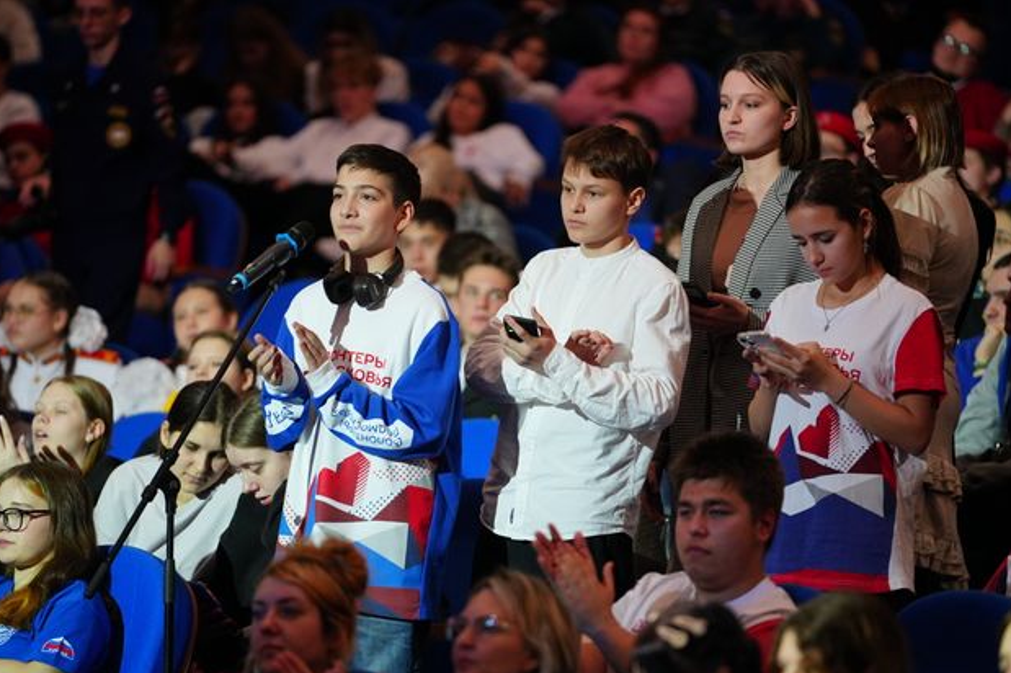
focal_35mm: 226
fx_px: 6343
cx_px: 468
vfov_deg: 6.1
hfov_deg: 9.1
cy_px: 379
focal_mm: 200
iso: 3200
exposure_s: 1/200
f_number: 2.8
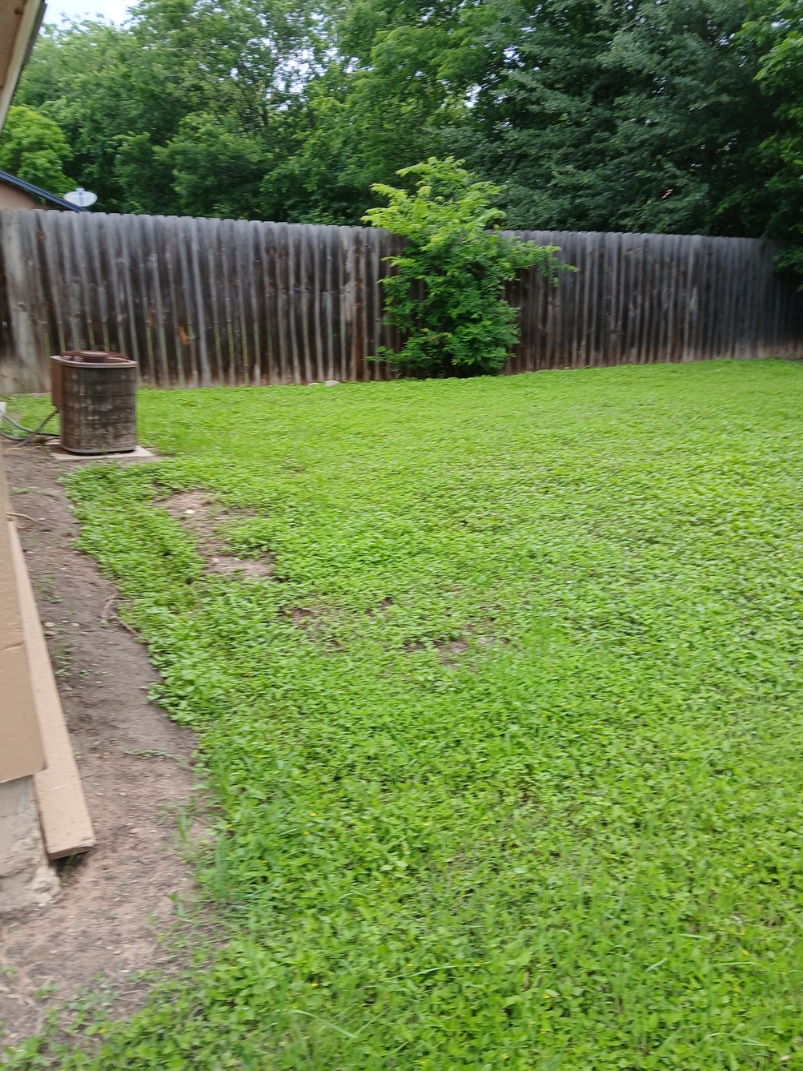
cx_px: 411
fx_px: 866
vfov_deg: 63.4
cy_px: 515
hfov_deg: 49.7
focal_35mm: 28
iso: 25
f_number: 1.8
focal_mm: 3.98
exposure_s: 1/60
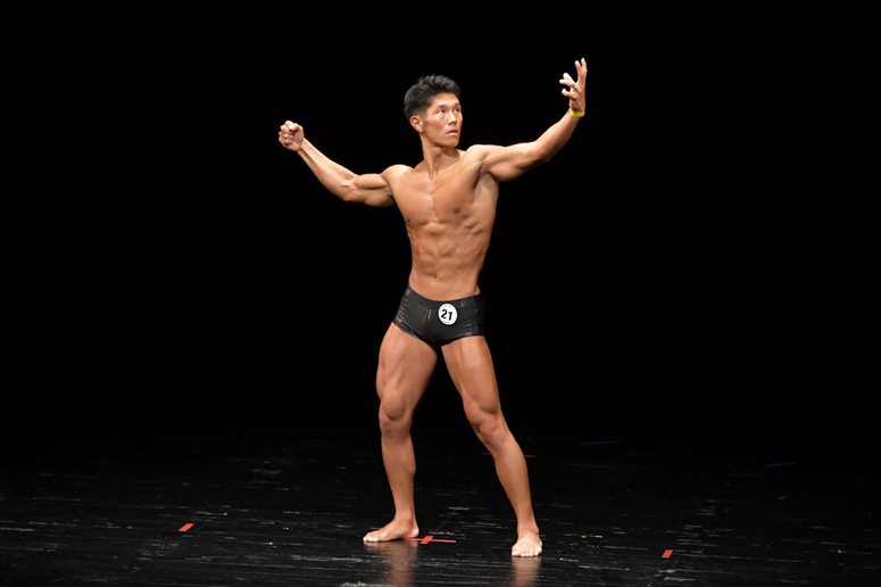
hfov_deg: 7.6
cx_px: 440
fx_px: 6604
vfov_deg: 5.1
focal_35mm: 270
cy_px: 294
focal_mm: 180
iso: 4000
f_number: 5.6
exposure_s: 1/400
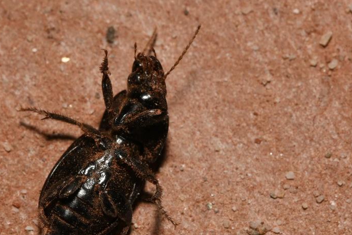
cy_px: 156
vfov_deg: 6.3
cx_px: 109
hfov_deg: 9.4
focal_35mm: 220
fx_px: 2148
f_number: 32
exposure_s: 1/60
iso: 100
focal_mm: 105
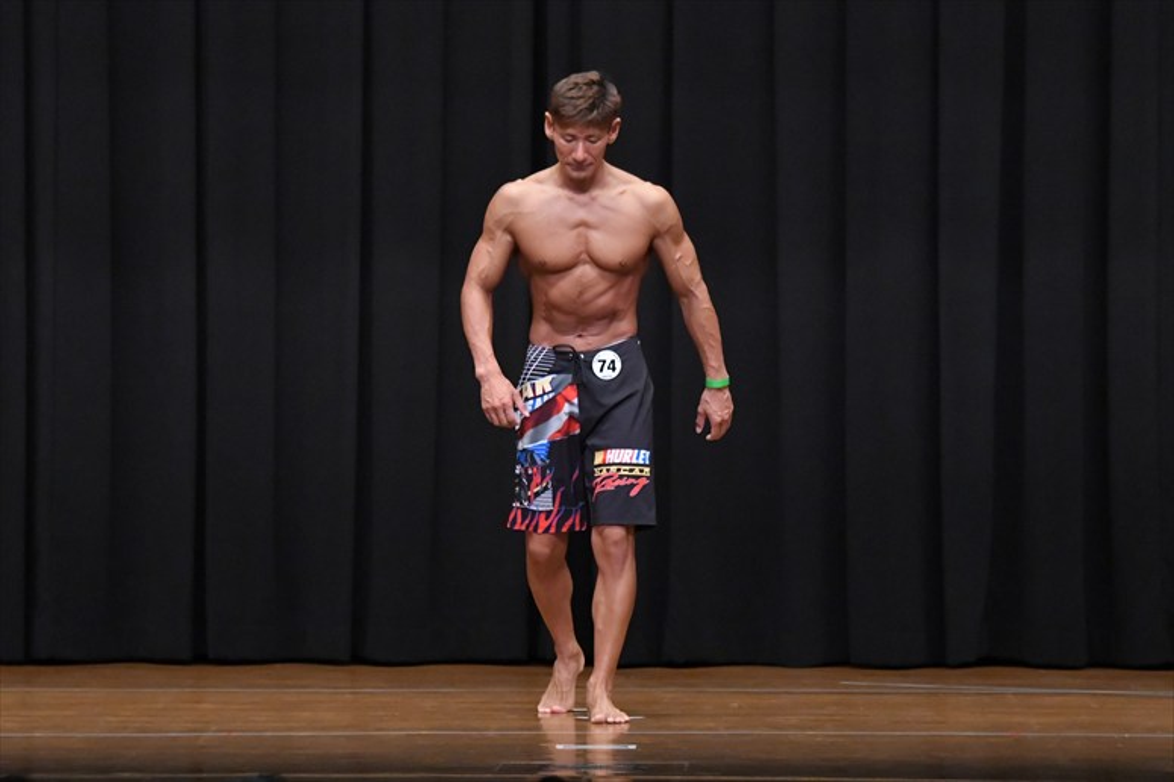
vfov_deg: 6.1
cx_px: 587
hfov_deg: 9.2
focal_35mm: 225
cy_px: 391
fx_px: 7334
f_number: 5.6
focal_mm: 150
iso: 8000
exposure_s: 1/400
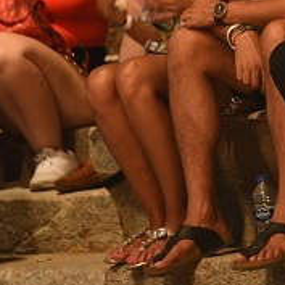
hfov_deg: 3.1
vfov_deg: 3.1
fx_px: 5291
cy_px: -19
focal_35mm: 568
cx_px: 230
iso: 3200
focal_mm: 200
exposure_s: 1/40
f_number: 2.8
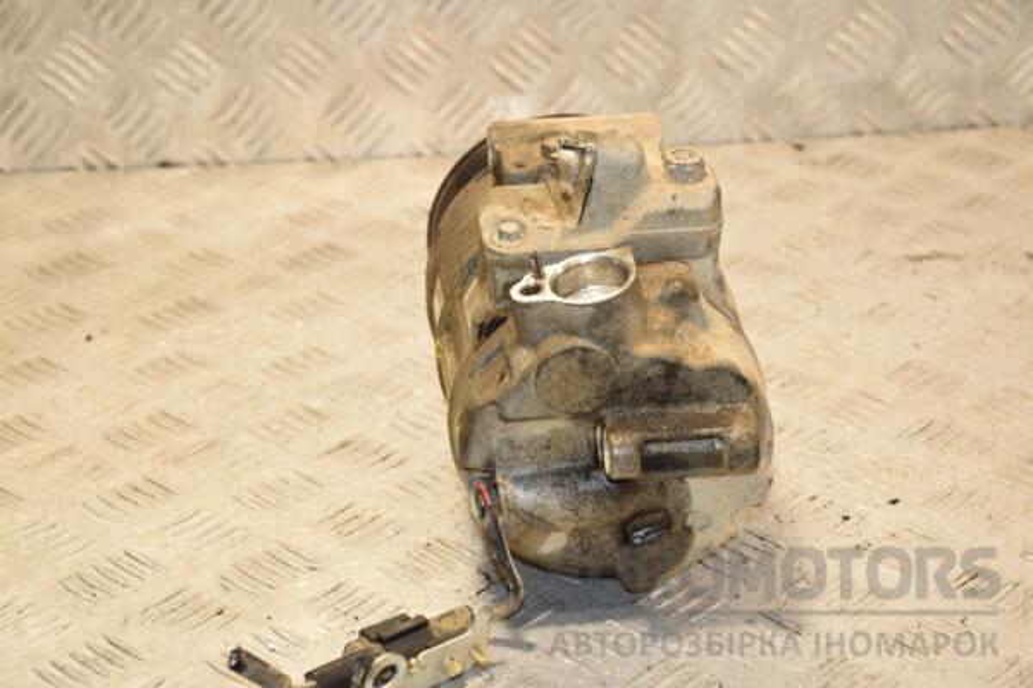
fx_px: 2668
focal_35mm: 93
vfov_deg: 14.7
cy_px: 344
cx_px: 516
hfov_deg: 21.9
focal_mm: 62
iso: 800
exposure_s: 1/200
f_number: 7.1
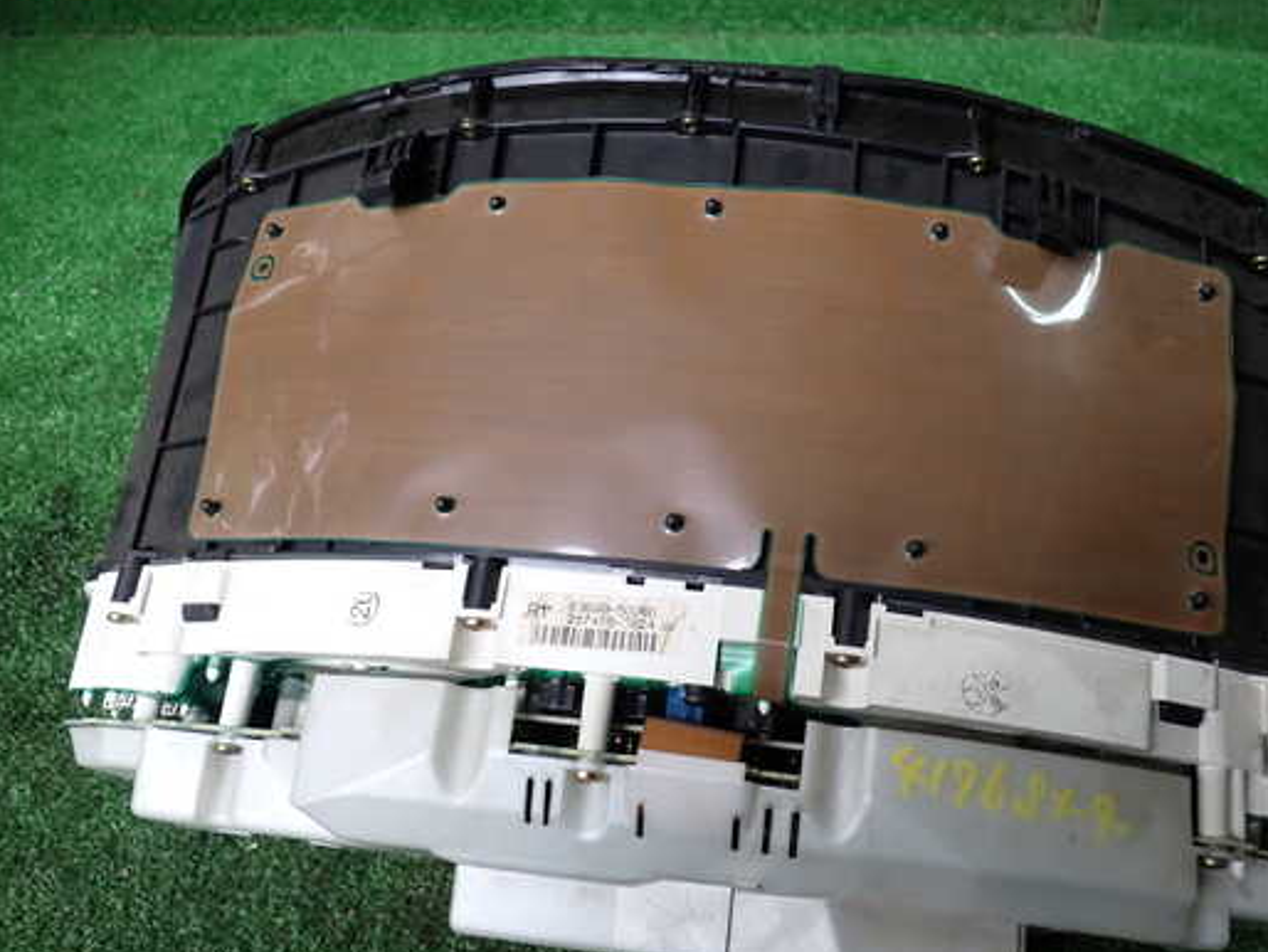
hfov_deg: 52.5
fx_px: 1283
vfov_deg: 40.7
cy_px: 496
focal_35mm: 35
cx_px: 715
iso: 200
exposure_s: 1/125
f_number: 2.3
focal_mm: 5.4
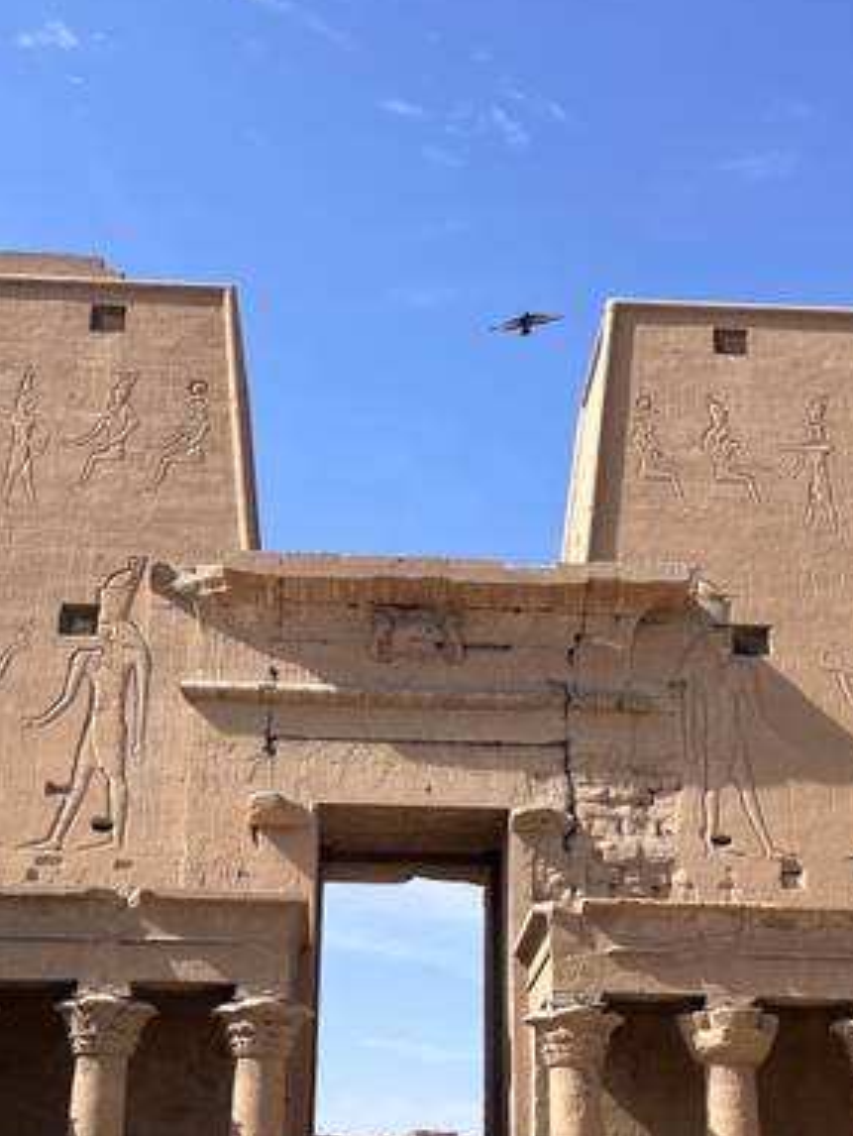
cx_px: 446
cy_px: 782
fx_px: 1608
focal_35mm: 49
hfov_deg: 29.7
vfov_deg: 38.3
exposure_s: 1/2967
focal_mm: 5.1
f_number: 1.6
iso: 50
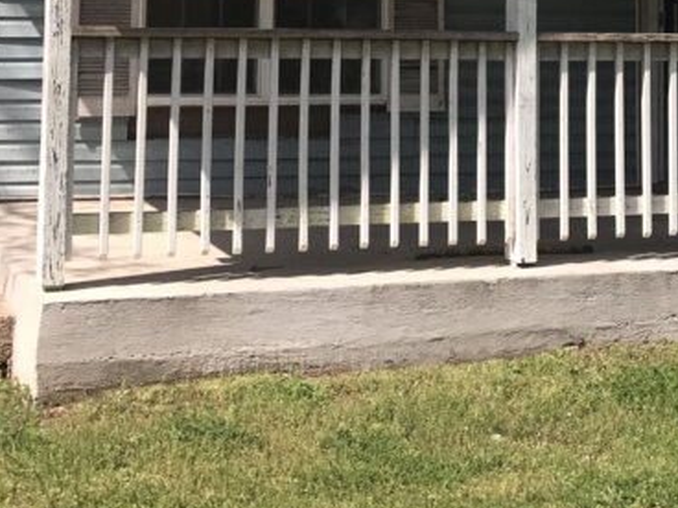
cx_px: 435
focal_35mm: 78
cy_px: -55
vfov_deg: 18.2
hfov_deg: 24.9
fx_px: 1528
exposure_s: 1/2994
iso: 20
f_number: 1.8
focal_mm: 3.99
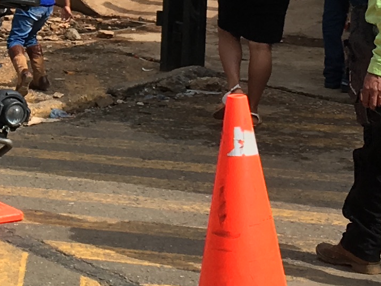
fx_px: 1794
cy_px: -13
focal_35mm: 163
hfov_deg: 11.6
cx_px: -187
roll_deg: -0.7
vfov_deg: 9.0
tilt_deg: -5.7
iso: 25
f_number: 2.2
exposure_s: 1/905
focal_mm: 4.15
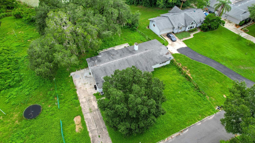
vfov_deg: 47.7
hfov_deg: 76.3
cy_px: 68
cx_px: 123
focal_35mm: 24
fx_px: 162
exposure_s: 1/180
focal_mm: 8.38
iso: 100
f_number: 2.8
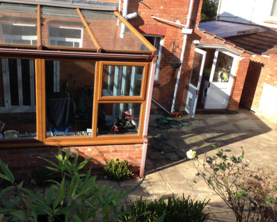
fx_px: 303
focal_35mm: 37
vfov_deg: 40.1
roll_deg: -5.6
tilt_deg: -19.8
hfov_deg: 49.0
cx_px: 123
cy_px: 115
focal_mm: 4.12
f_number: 2.4
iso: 50
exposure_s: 1/511
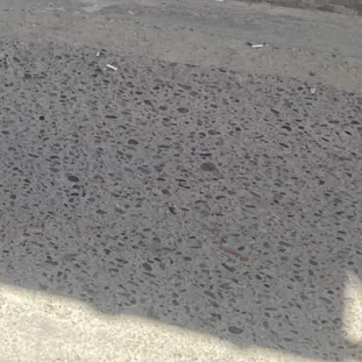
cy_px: -411
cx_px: -116
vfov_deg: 13.9
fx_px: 1195
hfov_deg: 16.3
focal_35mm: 101
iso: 32
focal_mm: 4.25
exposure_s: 1/942
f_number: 1.8
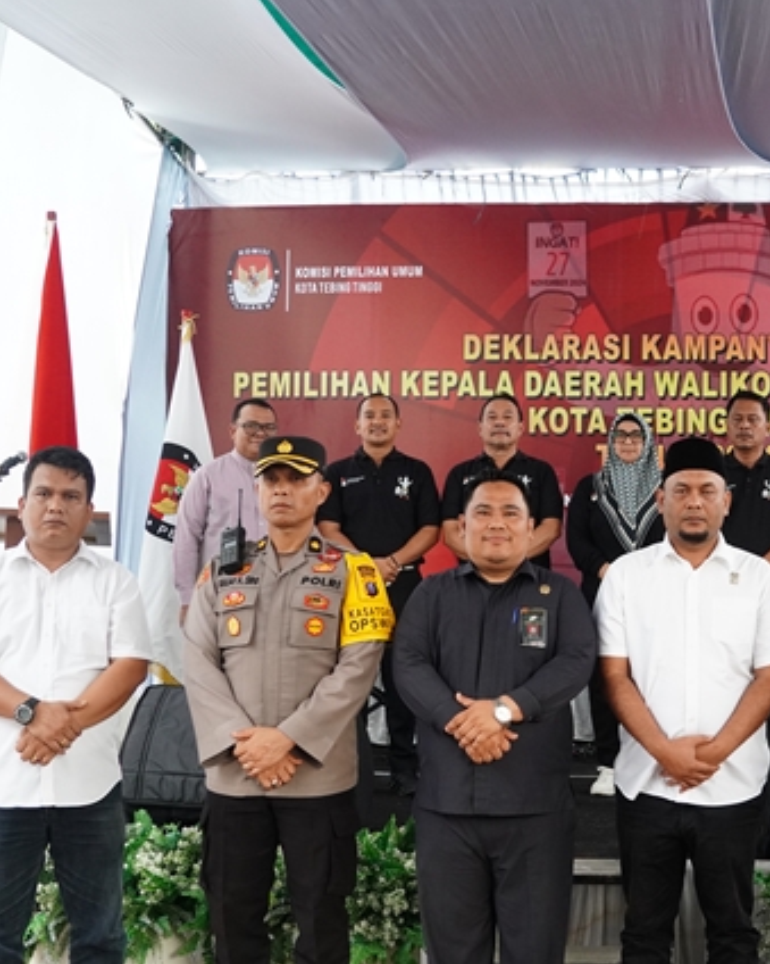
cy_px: 481
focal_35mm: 51
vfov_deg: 36.7
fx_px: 1453
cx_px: 659
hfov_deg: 28.8
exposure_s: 1/100
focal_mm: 24
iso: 1600
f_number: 4
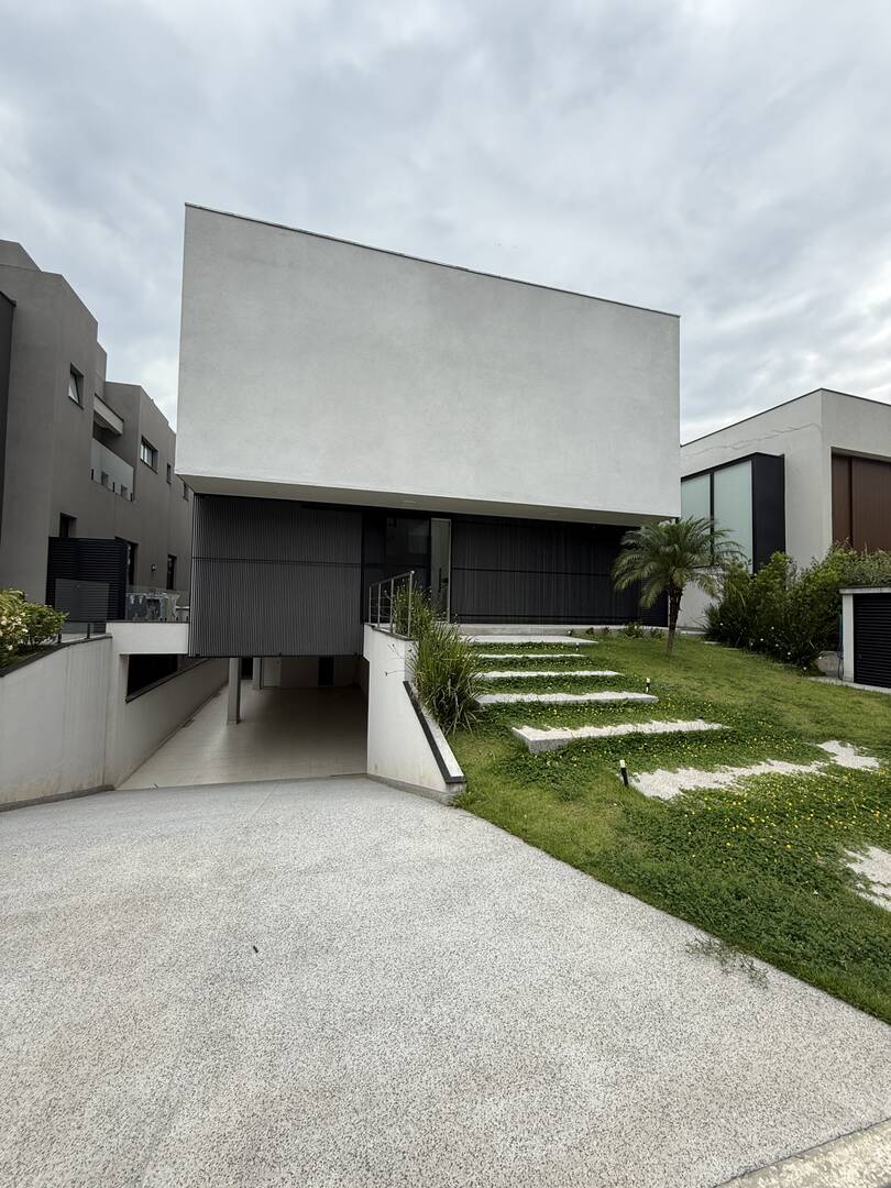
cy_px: 594
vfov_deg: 102.1
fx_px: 480
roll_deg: -2.0
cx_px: 446
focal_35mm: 14
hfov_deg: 85.7
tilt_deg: +2.8
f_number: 2.2
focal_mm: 2.22
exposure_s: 1/970
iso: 50
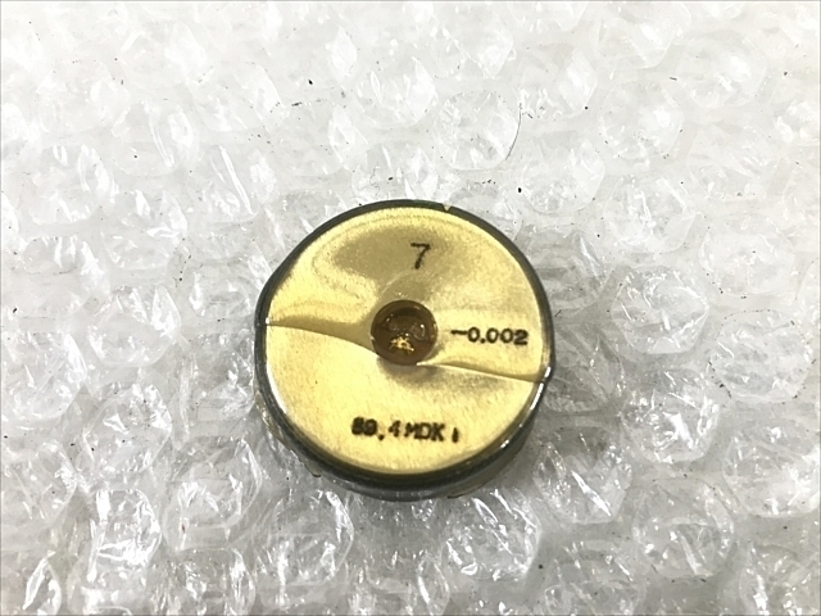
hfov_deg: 63.4
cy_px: 308
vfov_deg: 49.7
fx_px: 664
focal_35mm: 28
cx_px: 410
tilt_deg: -72.8
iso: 25
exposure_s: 1/30
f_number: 1.8
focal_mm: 3.99
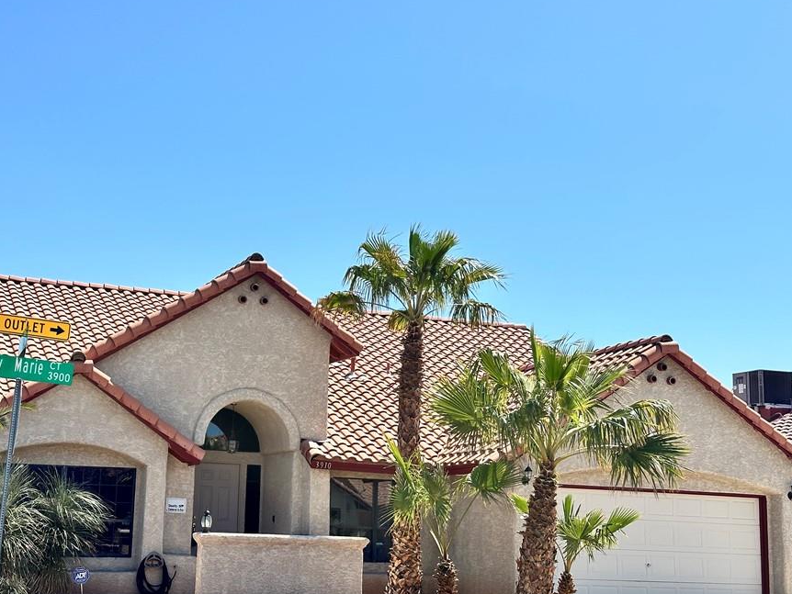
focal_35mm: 57
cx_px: 335
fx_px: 1305
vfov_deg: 25.7
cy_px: 310
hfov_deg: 33.7
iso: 64
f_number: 1.78
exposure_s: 1/3367
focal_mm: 6.86
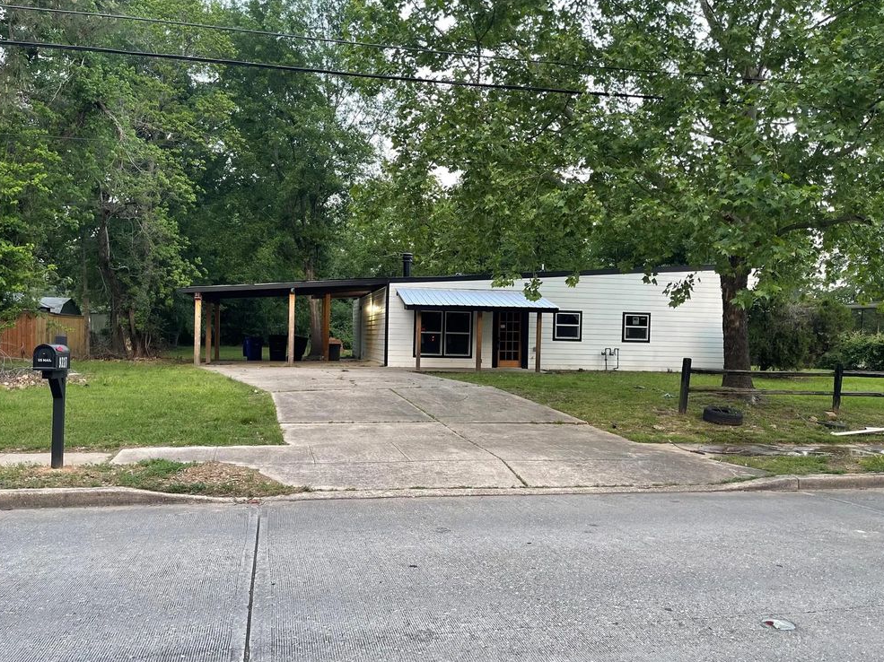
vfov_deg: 53.0
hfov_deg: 67.3
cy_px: 342
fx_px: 664
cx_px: 435
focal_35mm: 26
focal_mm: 5.1
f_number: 1.6
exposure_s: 1/116
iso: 125
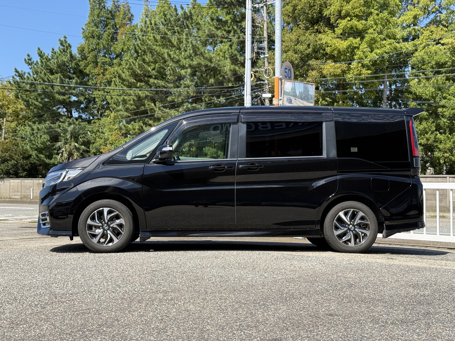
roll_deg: -0.3
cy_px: 170
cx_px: 228
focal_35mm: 48
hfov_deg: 39.7
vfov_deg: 30.3
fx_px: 631
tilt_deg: +1.9
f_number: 1.78
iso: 64
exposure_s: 1/2273
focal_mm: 6.76
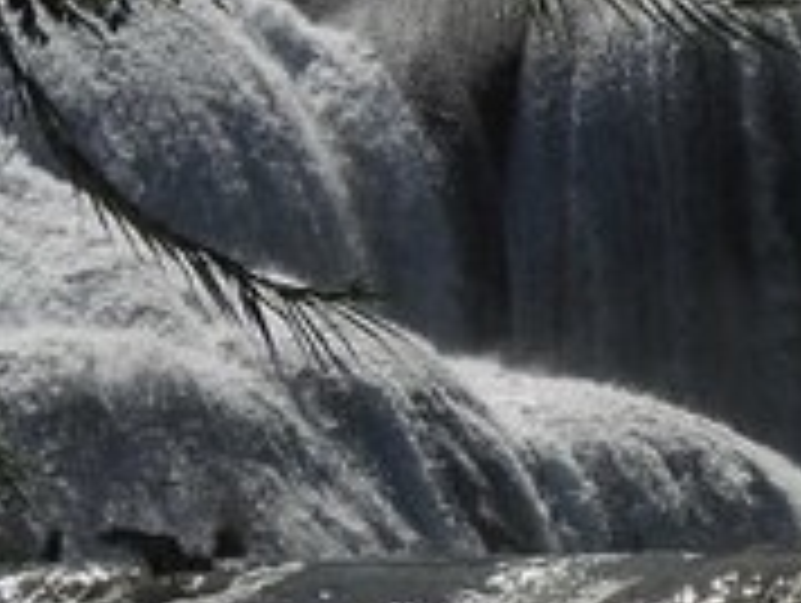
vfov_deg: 5.5
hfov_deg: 7.3
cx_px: 1076
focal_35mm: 269
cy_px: 594
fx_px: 6233
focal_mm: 13.39
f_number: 5.6
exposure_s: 1/640
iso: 64
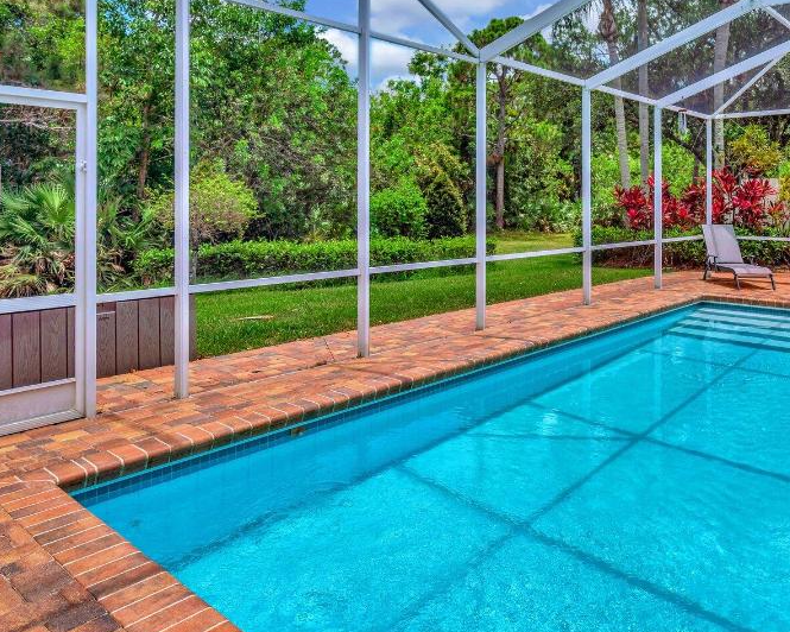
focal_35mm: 26
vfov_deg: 54.1
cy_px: 222
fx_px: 608
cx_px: 561
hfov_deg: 63.3
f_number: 5.6
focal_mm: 16
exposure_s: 1/1000
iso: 100
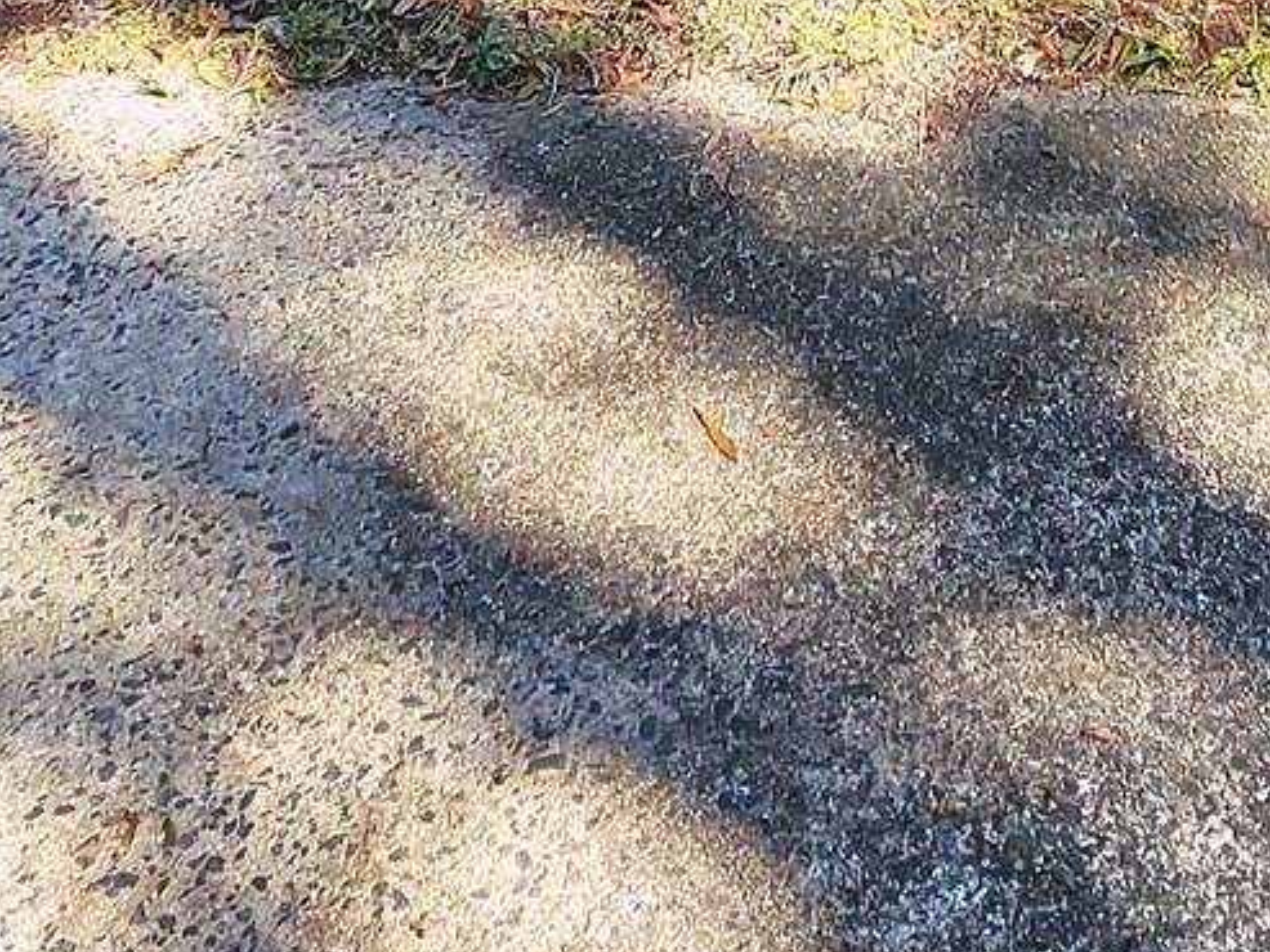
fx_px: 1982
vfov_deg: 19.1
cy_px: -847
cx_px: 1066
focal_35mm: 54
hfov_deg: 34.2
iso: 50
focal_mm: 2.2
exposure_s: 1/400
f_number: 2.2
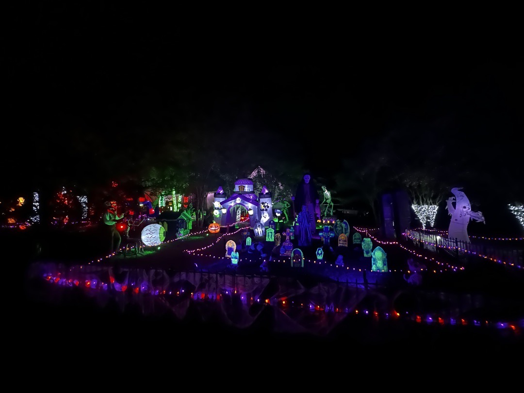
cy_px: 196
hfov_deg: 102.1
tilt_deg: +6.4
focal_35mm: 14
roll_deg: +3.3
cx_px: 262
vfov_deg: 85.7
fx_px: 212
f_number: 2.2
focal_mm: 2.22
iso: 2500
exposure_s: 1/10
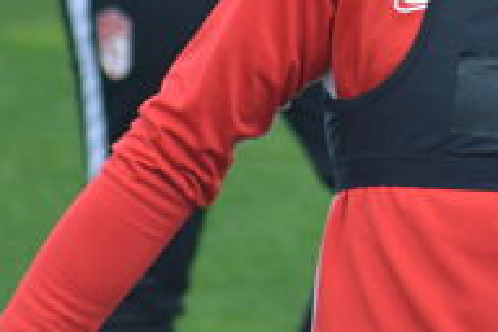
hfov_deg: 1.4
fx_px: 21080
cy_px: -106
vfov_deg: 0.9
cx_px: 464
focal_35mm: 1524
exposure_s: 1/500
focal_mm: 300
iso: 400
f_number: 5.6
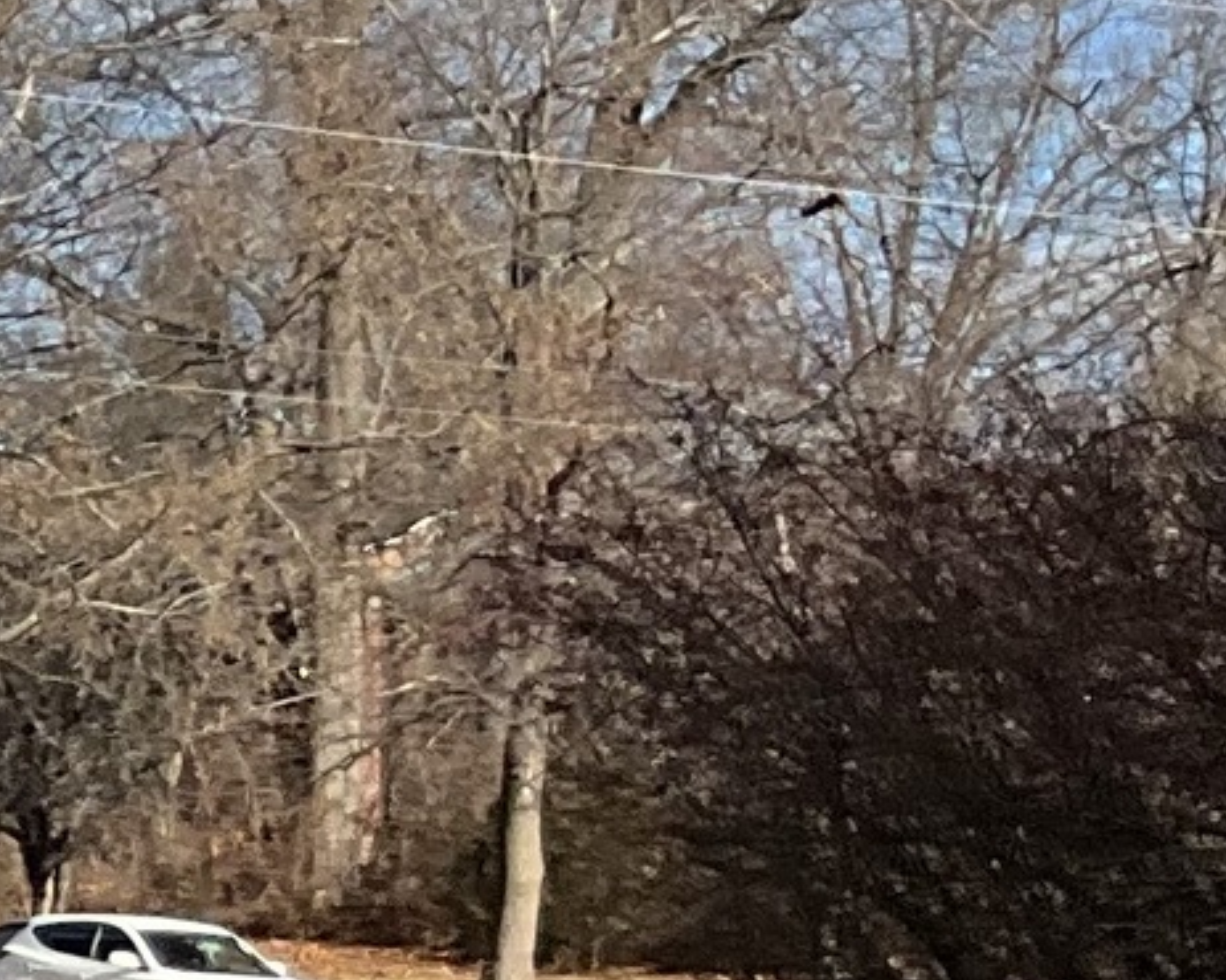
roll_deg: -3.4
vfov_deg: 8.2
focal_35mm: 188
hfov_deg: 8.7
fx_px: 6819
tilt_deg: +0.2
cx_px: -2351
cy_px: 1052
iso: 25
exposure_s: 1/2227
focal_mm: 3
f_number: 1.8
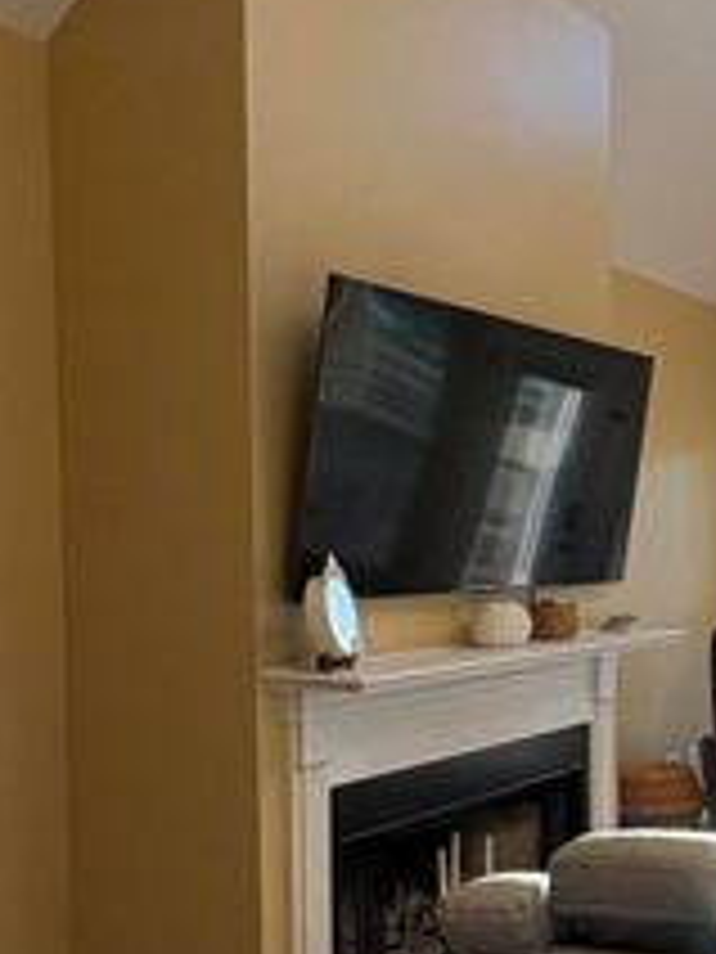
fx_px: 1213
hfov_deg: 25.7
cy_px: 569
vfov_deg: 42.8
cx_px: 1036
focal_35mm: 44
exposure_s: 1/218
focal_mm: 2.22
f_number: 2.2
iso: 64
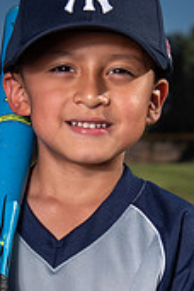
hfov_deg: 9.5
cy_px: 296
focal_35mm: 145
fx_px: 1172
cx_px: 80
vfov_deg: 13.9
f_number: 5.6
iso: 100
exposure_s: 1/1250
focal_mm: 55
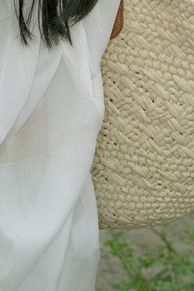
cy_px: -150
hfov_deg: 8.8
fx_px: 1237
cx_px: -59
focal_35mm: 153
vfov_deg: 12.7
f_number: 6.3
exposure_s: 1/125
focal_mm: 50
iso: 250
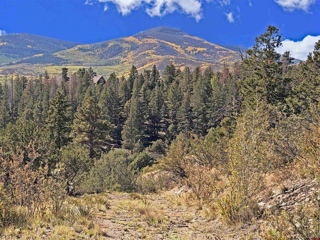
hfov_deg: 27.0
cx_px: 160
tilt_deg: -0.3
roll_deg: -2.4
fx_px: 666
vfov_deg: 20.4
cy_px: 120
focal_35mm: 72
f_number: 1.78
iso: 80
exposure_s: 1/3534
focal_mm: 6.76
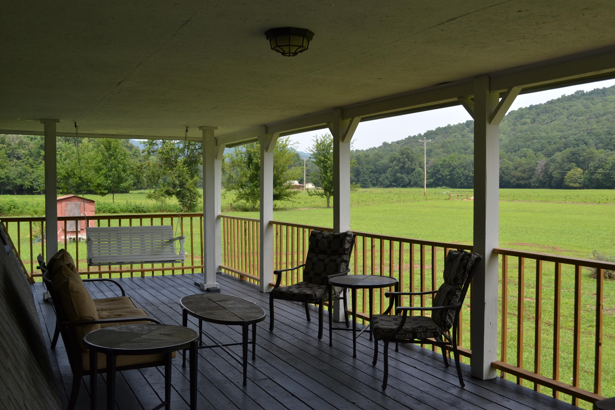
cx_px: 308
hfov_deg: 53.1
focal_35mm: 36
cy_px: 205
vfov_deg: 36.9
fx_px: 615
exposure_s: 1/200
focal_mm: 24
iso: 100
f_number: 7.1
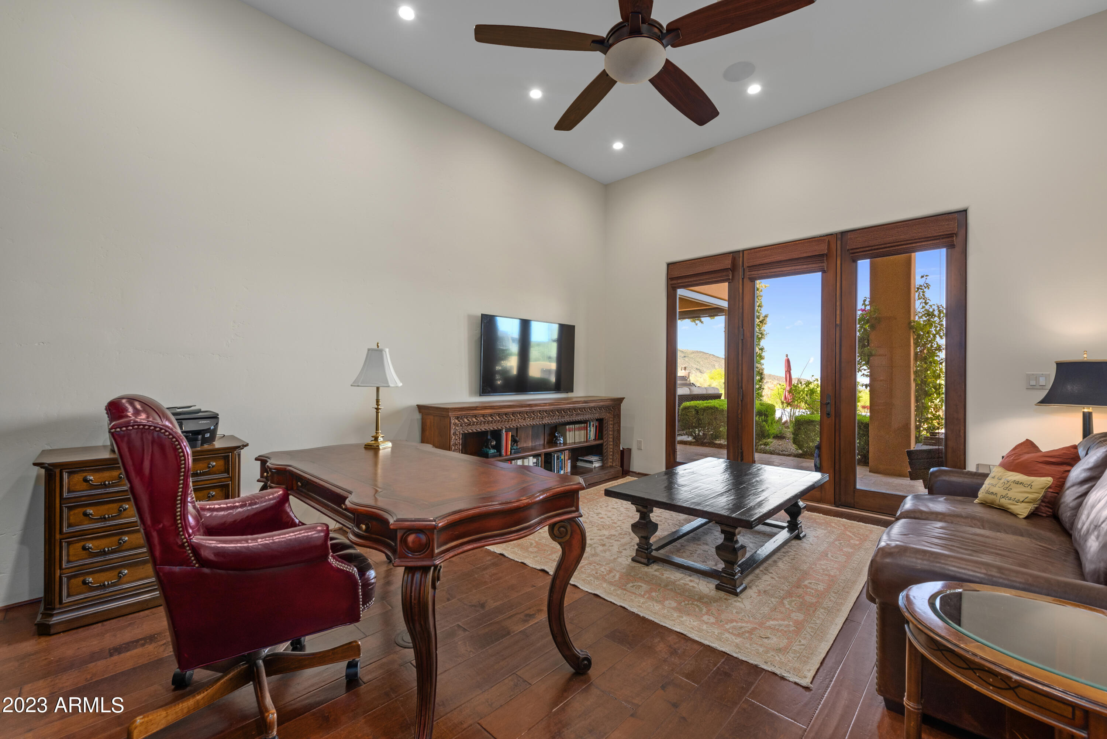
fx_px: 461
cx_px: 554
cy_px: 370
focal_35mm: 15
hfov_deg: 100.4
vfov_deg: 77.4
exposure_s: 1/6
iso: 320
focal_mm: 15
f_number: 6.3
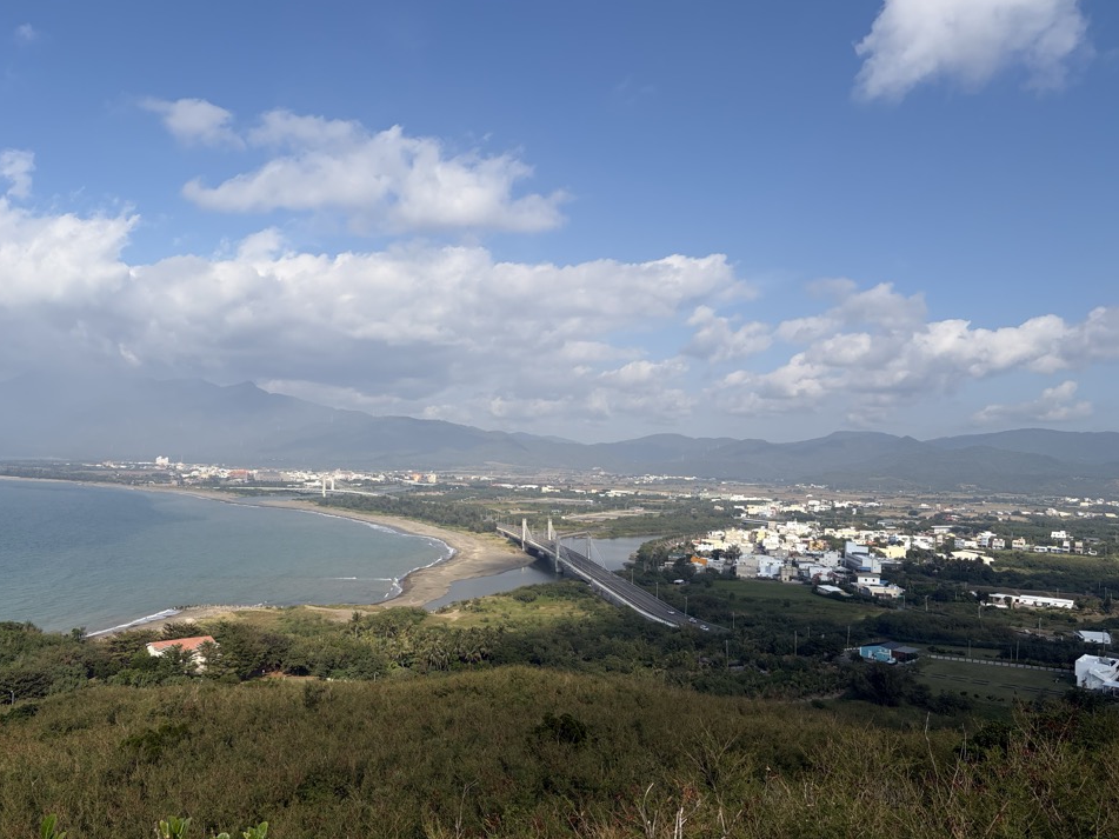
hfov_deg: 63.4
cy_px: 426
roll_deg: -1.4
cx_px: 521
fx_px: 905
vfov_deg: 49.7
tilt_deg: +3.2
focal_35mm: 28
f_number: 1.6
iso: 64
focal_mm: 5.96
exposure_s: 1/6329
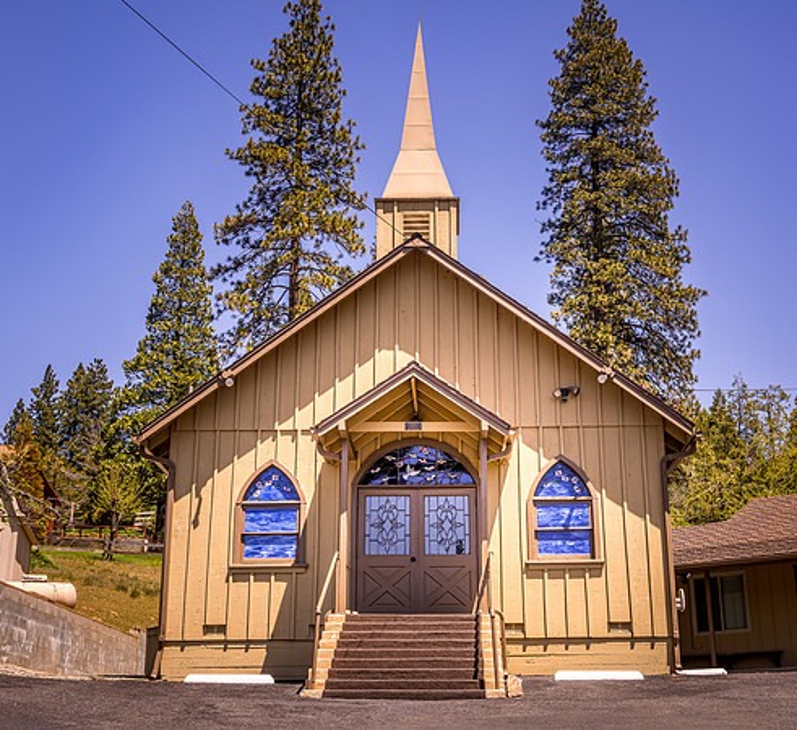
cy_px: 365
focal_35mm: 44
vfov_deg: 36.4
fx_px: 1110
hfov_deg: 39.4
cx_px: 448
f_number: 16
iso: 200
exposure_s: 1/40
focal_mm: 36
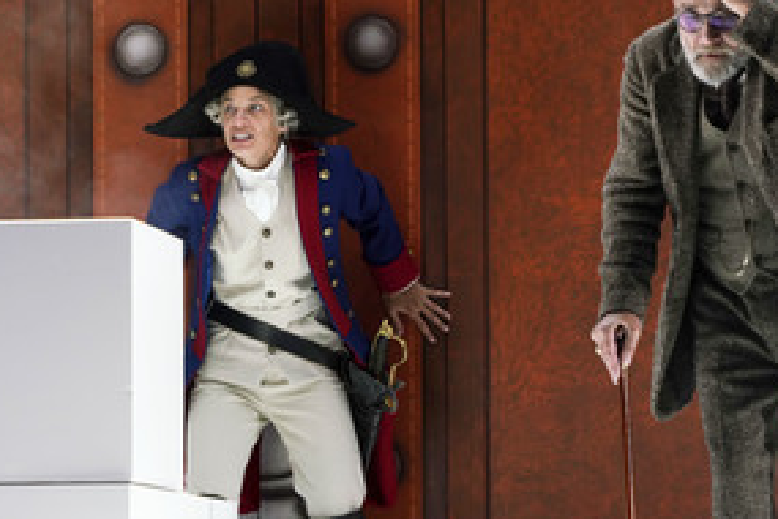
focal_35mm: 258
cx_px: 381
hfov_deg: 8.0
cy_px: 227
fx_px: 5575
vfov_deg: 5.3
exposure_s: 1/125
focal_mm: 163
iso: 1000
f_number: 5.6
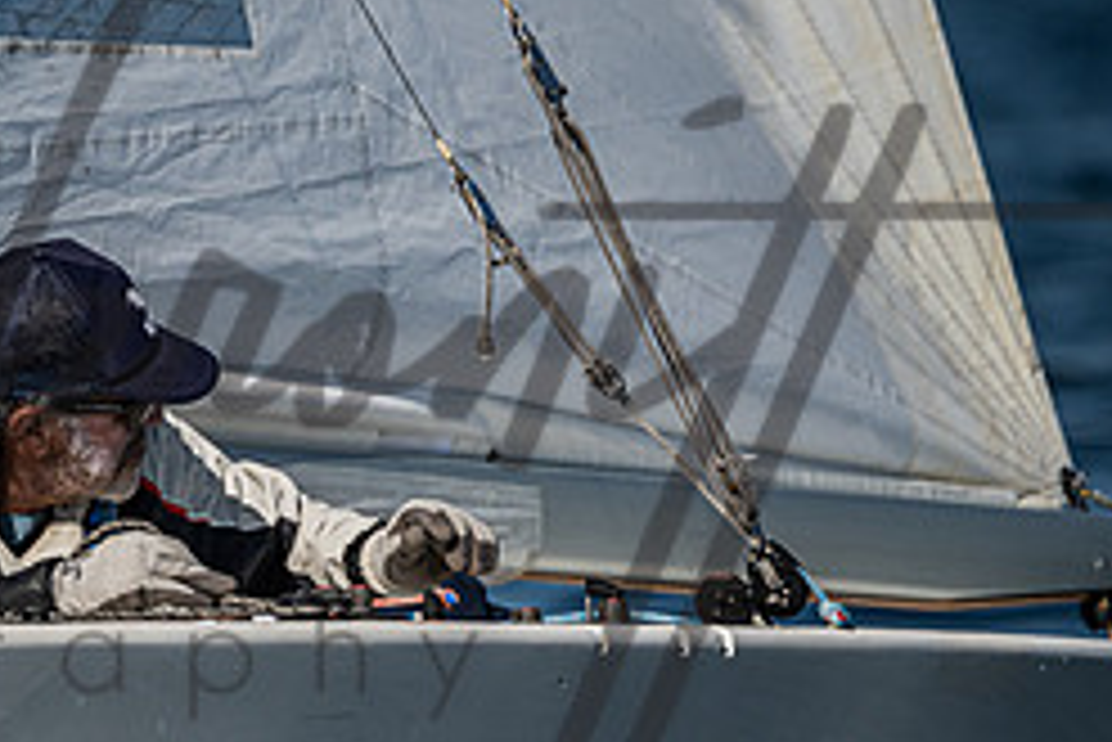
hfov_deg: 2.4
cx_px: 279
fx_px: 26270
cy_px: 317
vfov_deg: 1.6
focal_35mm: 850
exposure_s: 1/8000
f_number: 5.3
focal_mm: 350
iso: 400
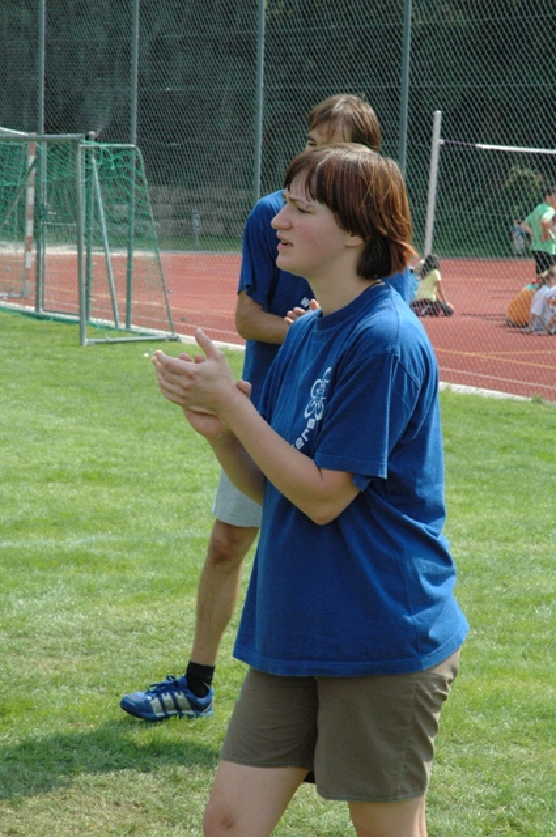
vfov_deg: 19.5
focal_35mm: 105
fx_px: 2439
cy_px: 418
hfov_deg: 13.0
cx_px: 278
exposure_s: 1/640
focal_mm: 70
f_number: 13
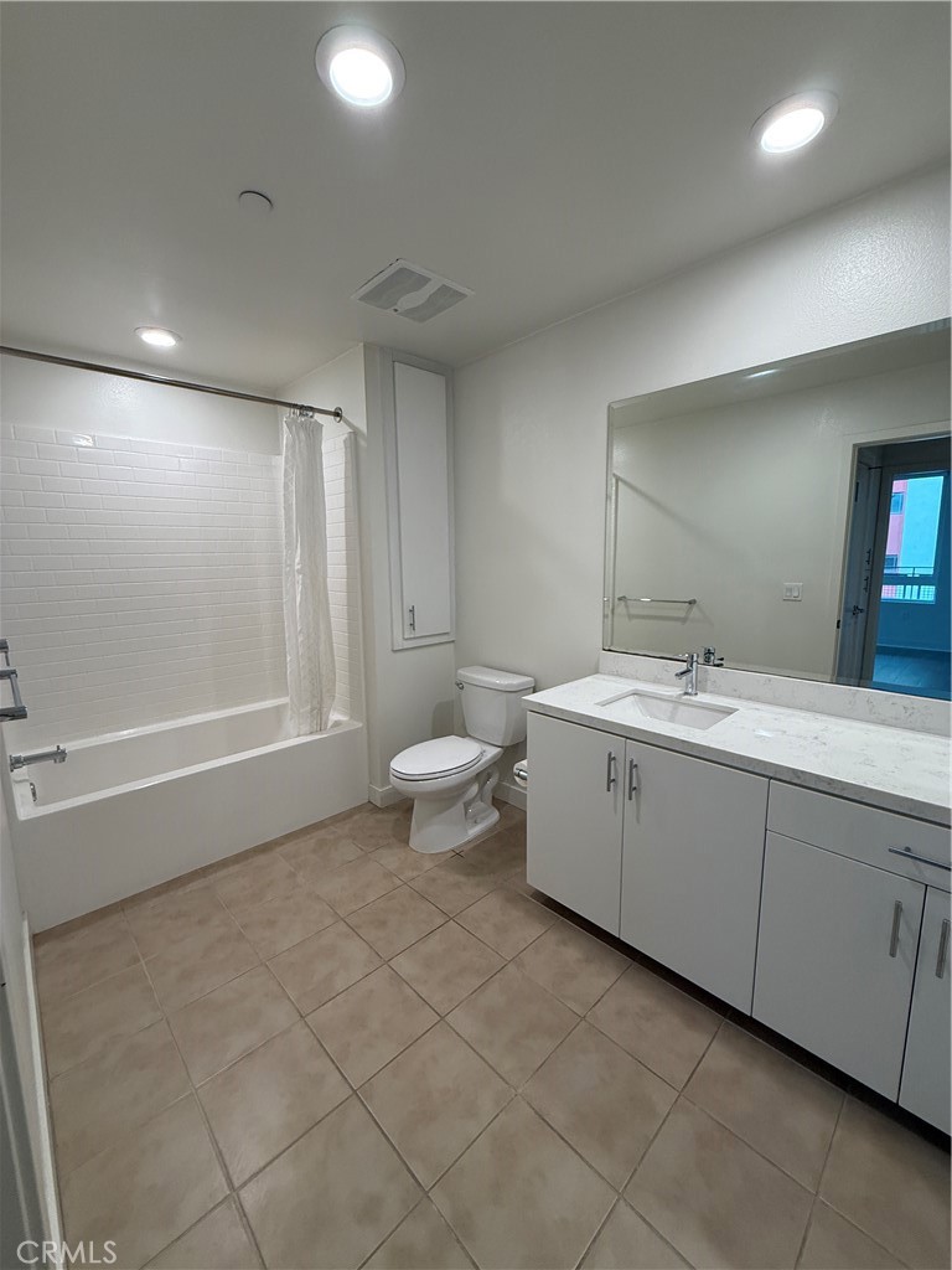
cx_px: 476
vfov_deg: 102.1
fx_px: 513
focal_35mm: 14
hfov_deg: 85.7
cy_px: 635
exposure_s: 1/120
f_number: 2.2
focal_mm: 2.22
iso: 200
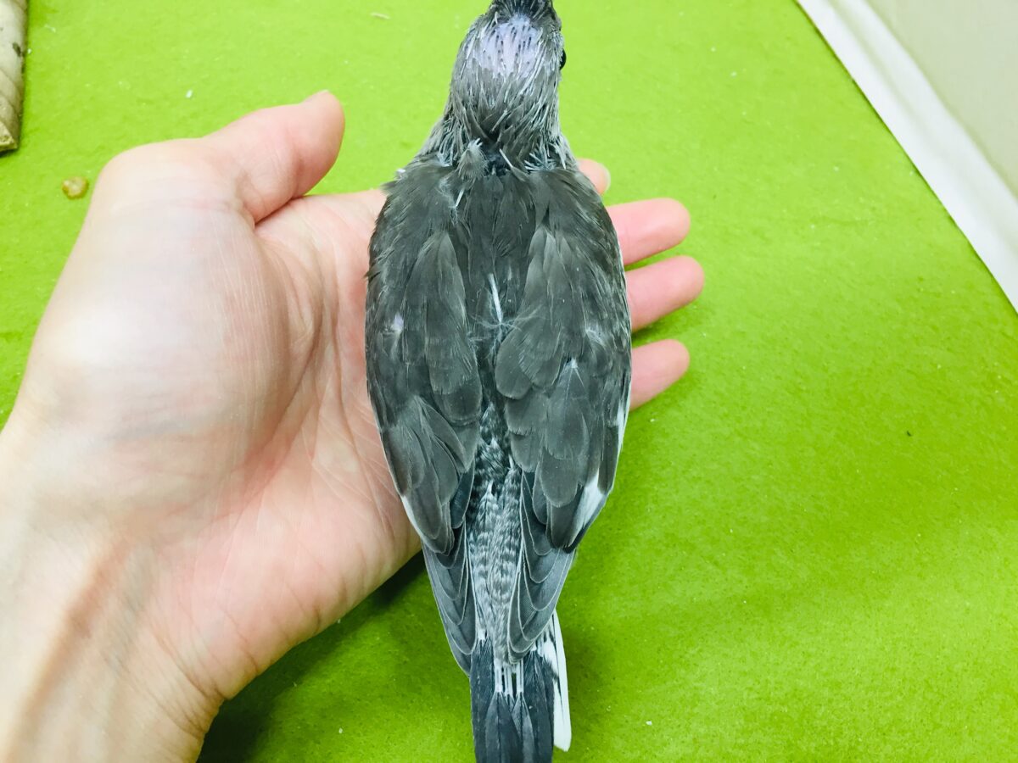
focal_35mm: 29
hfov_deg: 61.7
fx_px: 853
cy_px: 382
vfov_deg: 48.2
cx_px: 509
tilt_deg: -56.1
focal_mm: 4.15
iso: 80
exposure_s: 1/30
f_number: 2.2
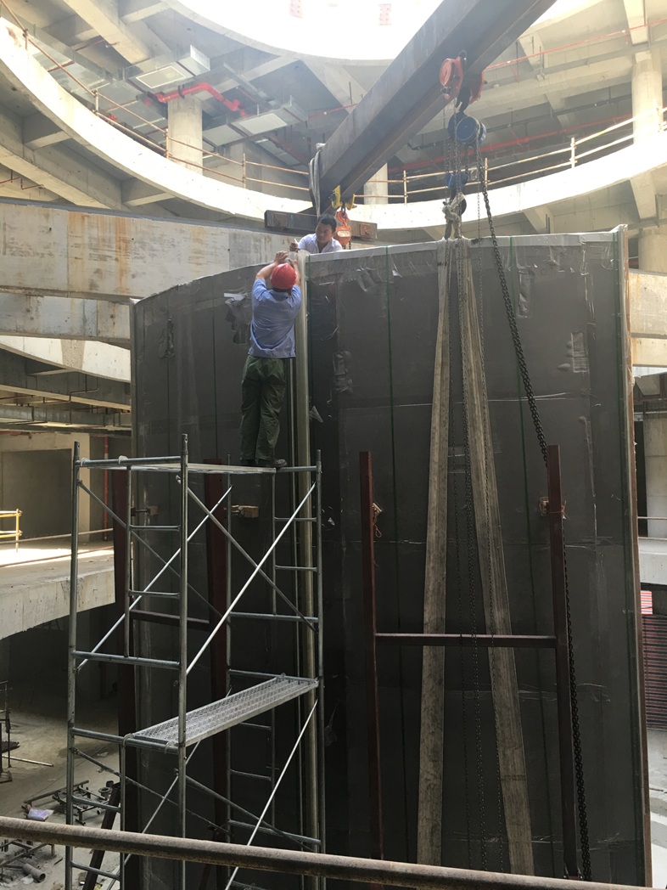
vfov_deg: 61.7
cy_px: 445
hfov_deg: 48.2
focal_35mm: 29
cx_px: 334
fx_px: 745
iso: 25
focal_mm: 4.15
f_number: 2.2
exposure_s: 1/33
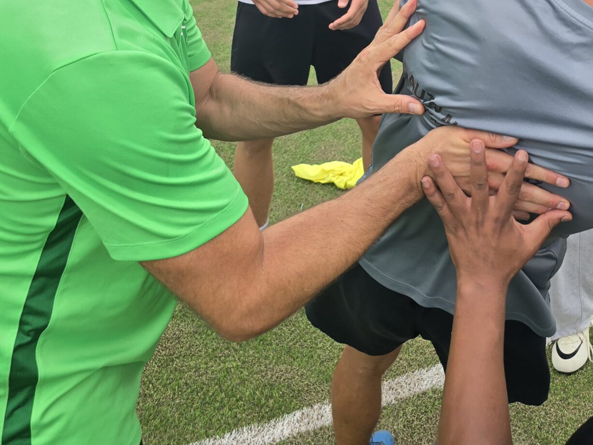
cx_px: 425
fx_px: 822
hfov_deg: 38.9
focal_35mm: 48
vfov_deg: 28.4
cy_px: -2
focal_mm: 6.3
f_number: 1.7
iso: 12
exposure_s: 1/345
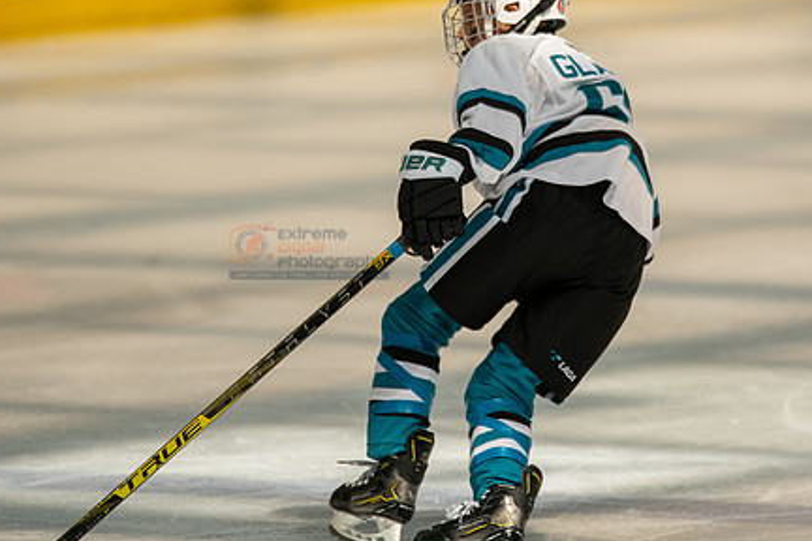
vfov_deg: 2.5
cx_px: 525
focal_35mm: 561
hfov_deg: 3.7
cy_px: 108
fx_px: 12653
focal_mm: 300
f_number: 3.2
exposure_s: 1/6400
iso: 1600
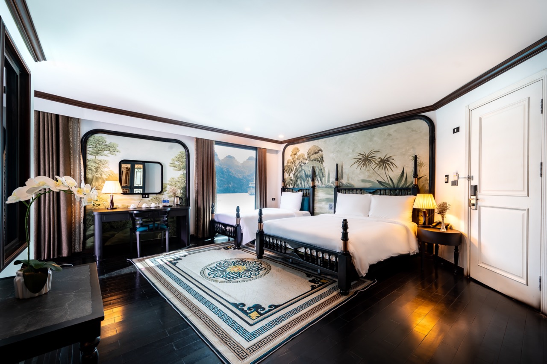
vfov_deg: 81.1
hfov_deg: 104.3
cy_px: 182
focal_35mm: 14
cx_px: 274
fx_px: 213
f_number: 8
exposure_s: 1/4
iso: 160
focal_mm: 14
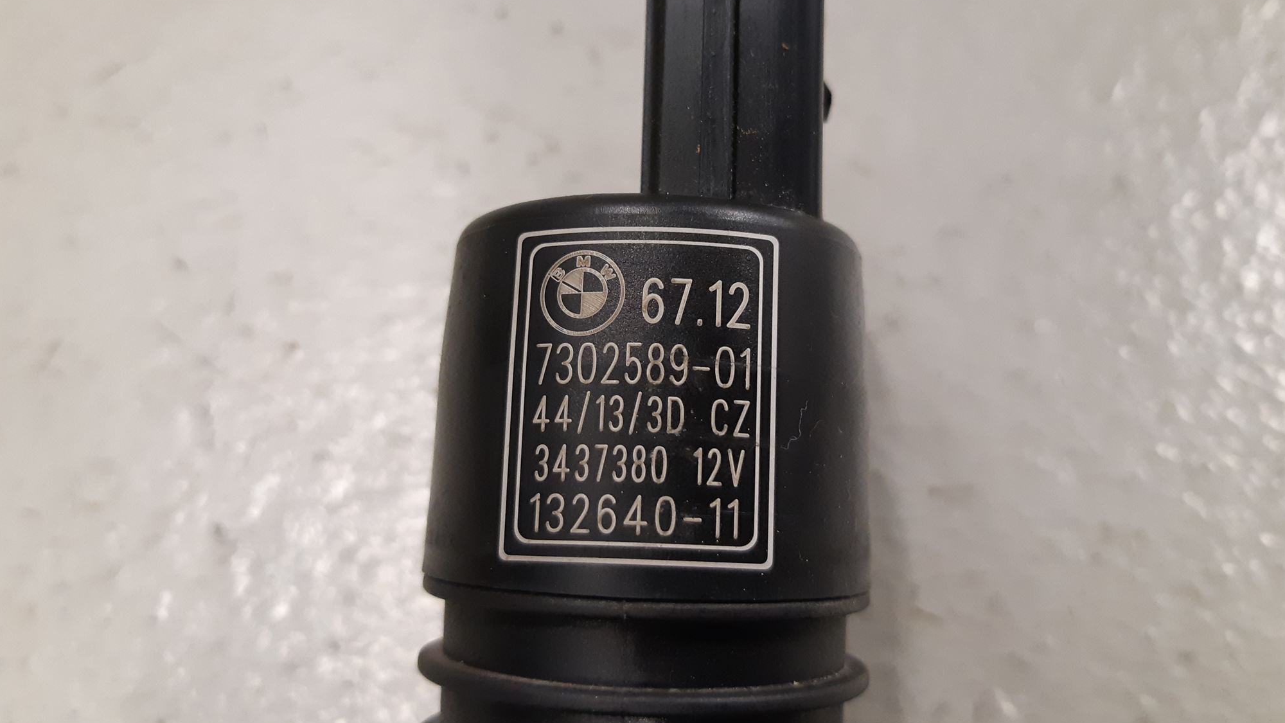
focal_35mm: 29
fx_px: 988
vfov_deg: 40.1
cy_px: 320
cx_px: 644
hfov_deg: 66.1
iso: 250
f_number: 1.7
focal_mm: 3.93
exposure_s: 1/50
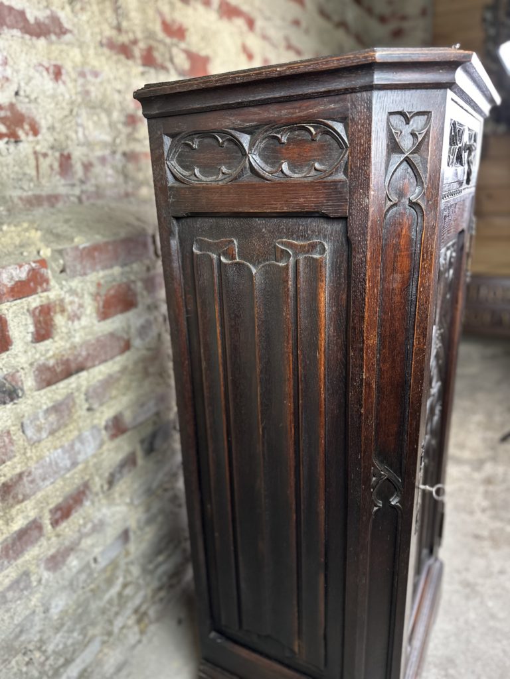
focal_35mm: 24
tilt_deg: -18.7
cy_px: 340
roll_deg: +2.1
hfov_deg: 56.8
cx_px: 255
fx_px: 471
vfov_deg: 71.6
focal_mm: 6.86
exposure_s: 1/50
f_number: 1.78
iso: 250
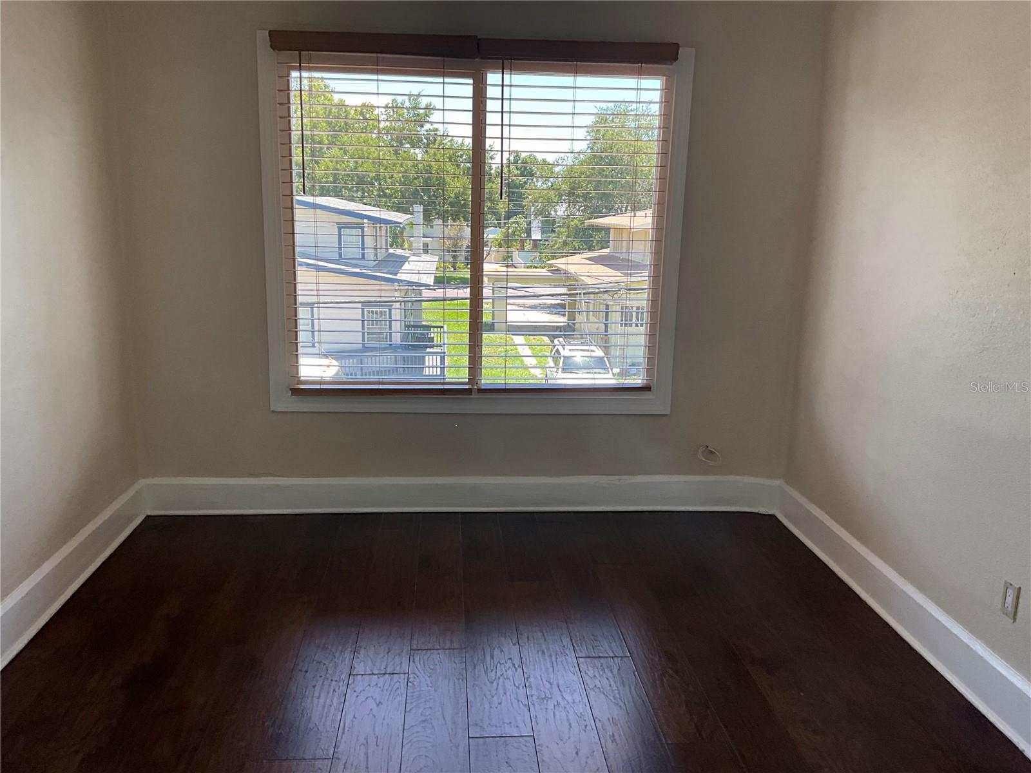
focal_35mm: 29
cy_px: 386
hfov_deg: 61.7
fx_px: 864
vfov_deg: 48.2
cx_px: 516
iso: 20
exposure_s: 1/129
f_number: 1.8
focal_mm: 3
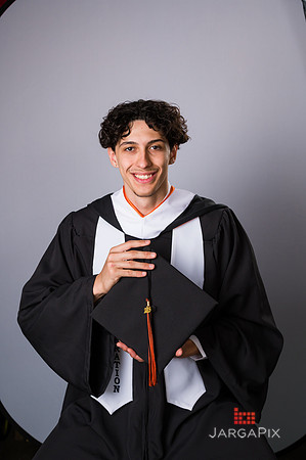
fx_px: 1022
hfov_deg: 17.0
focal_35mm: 80
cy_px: 230
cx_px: 153
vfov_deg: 25.4
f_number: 8
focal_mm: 80
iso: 800
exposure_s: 1/200
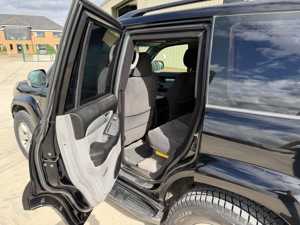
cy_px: 112
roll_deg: +0.5
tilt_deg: -16.8
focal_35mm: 24
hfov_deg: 71.6
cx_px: 150
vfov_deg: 56.8
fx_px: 208
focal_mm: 6.76
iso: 100
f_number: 1.78
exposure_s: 1/1901
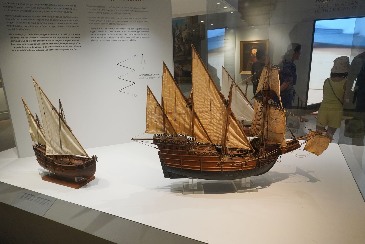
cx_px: 182
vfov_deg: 53.1
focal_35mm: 24
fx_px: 243
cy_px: 122
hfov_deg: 73.7
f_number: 9
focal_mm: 24
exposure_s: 1/80
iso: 3200
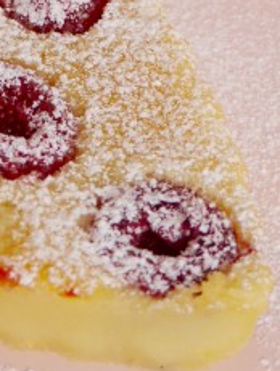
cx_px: -231
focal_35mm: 195
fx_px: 2097
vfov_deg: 9.8
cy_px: -185
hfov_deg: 7.4
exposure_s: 1/125
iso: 160
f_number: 5
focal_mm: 22
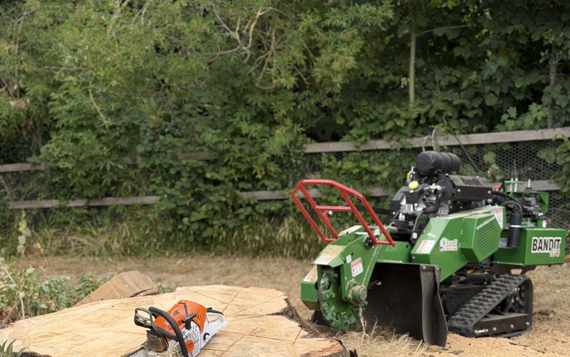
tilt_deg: -14.2
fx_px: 1056
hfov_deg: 30.2
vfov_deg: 18.8
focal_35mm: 68
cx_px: 285
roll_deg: -1.2
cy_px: 331
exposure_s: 1/1795
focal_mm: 6.76
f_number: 1.78
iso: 64
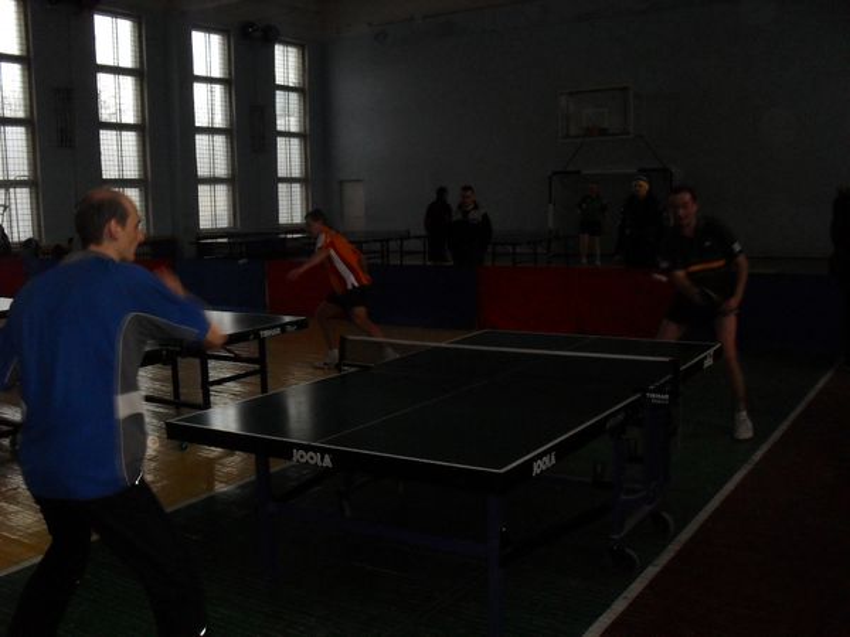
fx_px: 859
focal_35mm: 35
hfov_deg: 52.6
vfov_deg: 40.7
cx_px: 425
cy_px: 318
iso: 200
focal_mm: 6.3
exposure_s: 1/45
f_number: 8.4
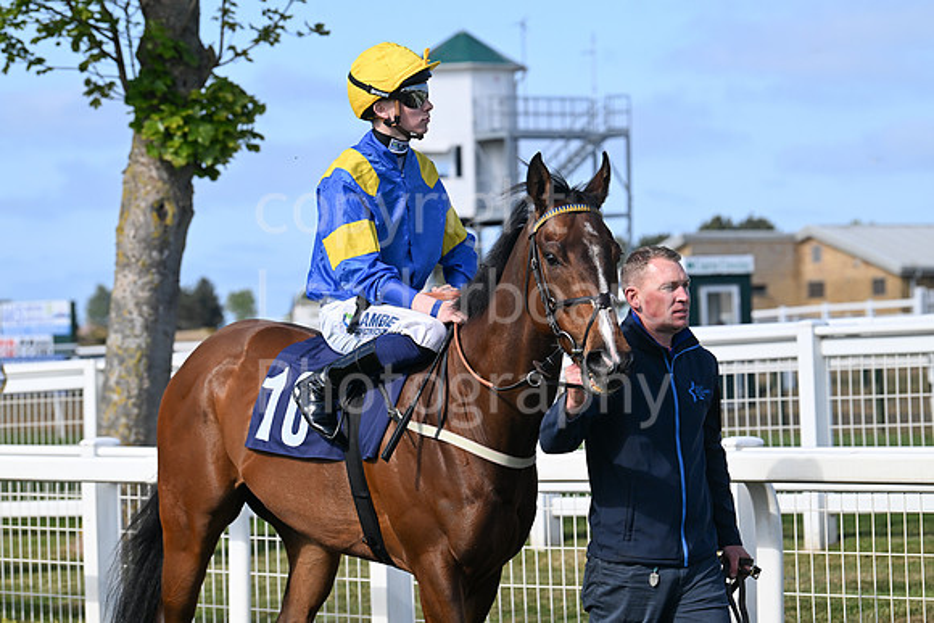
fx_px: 3763
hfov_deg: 14.2
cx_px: 467
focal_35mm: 145
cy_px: 312
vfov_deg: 9.5
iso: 400
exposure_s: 1/1250
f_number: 6.3
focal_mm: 145
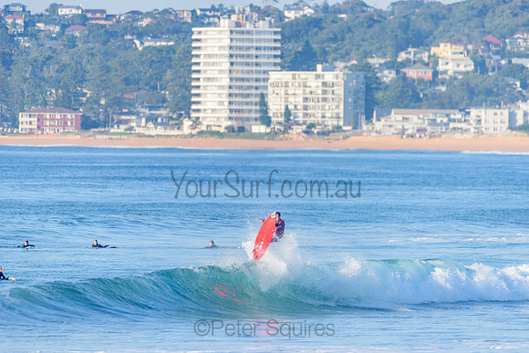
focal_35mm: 500
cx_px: 264
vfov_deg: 2.8
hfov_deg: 4.1
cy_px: 176
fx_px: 7349
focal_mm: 500
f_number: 5.6
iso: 280
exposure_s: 1/2000
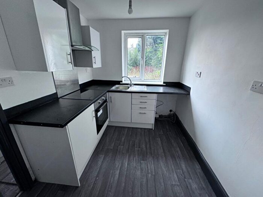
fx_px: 106
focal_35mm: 14
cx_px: 132
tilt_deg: -18.4
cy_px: 98
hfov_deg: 102.1
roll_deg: -0.5
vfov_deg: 85.7
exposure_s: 1/99
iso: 200
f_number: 2.2
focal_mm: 2.22
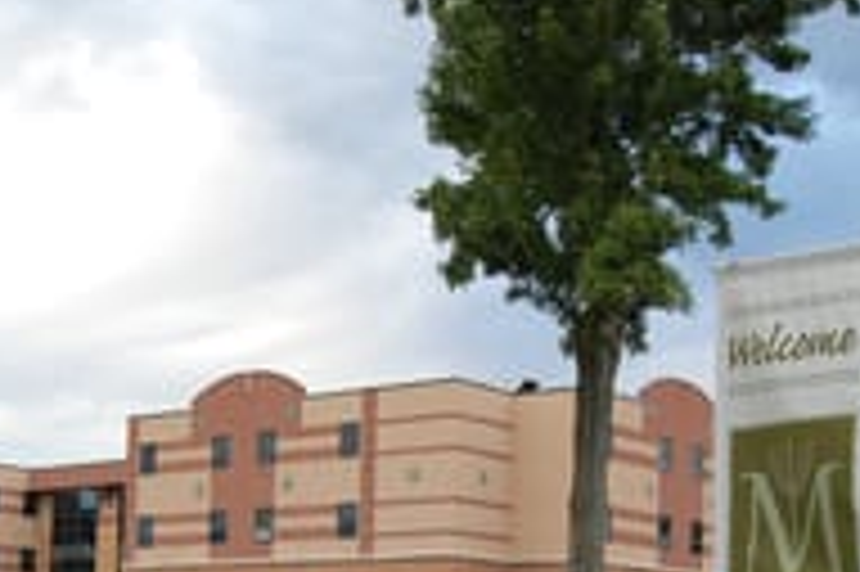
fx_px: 1647
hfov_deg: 29.3
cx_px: 414
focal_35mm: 69
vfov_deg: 19.2
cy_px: 565
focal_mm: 22
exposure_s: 1/100
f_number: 9
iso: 400
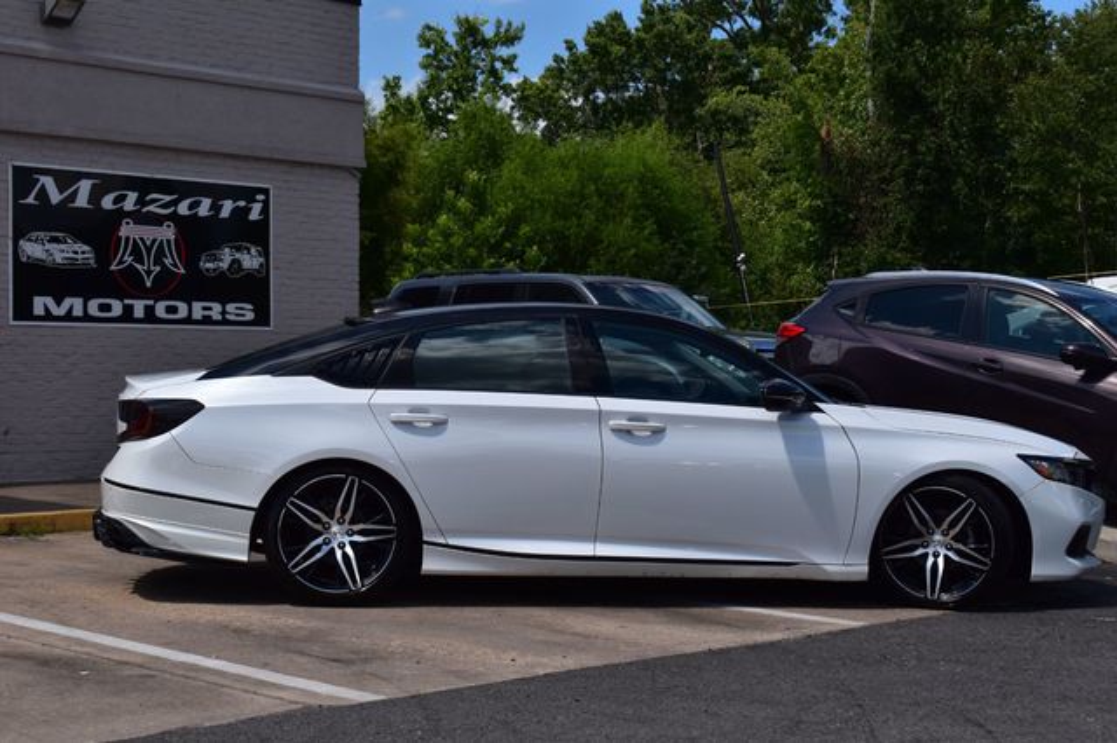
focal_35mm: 57
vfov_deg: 23.8
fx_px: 1768
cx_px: 558
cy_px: 372
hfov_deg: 35.1
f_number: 11
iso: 200
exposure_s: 1/500
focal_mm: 38
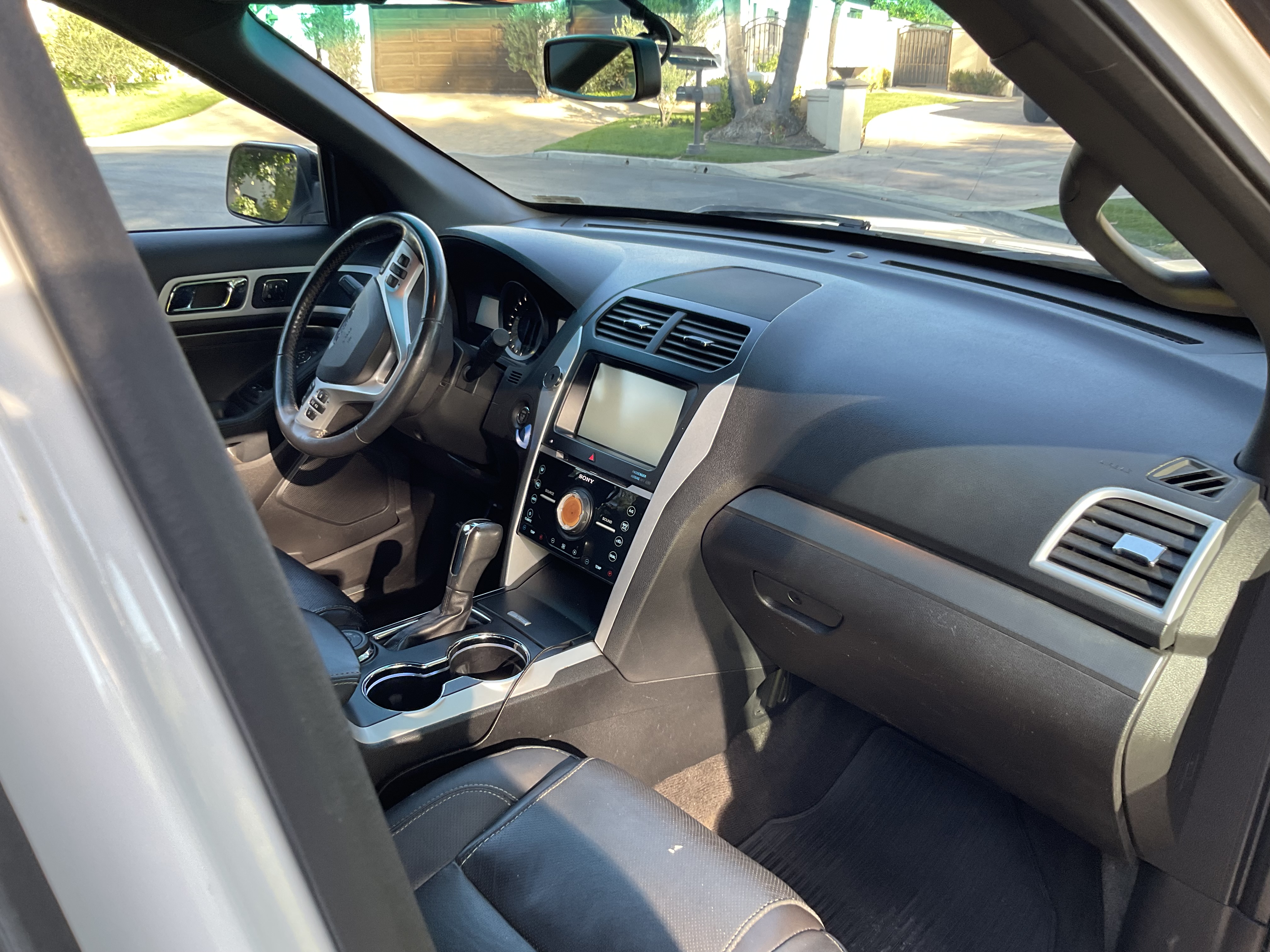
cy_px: 476
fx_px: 1064
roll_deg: -0.2
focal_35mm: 29
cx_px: 635
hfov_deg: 61.7
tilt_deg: -20.1
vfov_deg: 48.2
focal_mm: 3
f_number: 1.8
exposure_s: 1/120
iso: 50
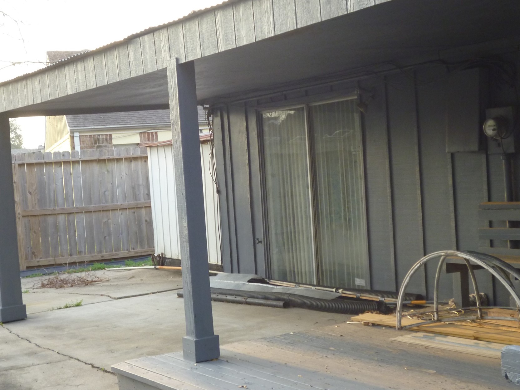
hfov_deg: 32.7
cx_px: 275
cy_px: 225
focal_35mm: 59
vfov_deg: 24.8
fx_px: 886
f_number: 4
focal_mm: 8.6
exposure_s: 1/80
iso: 200
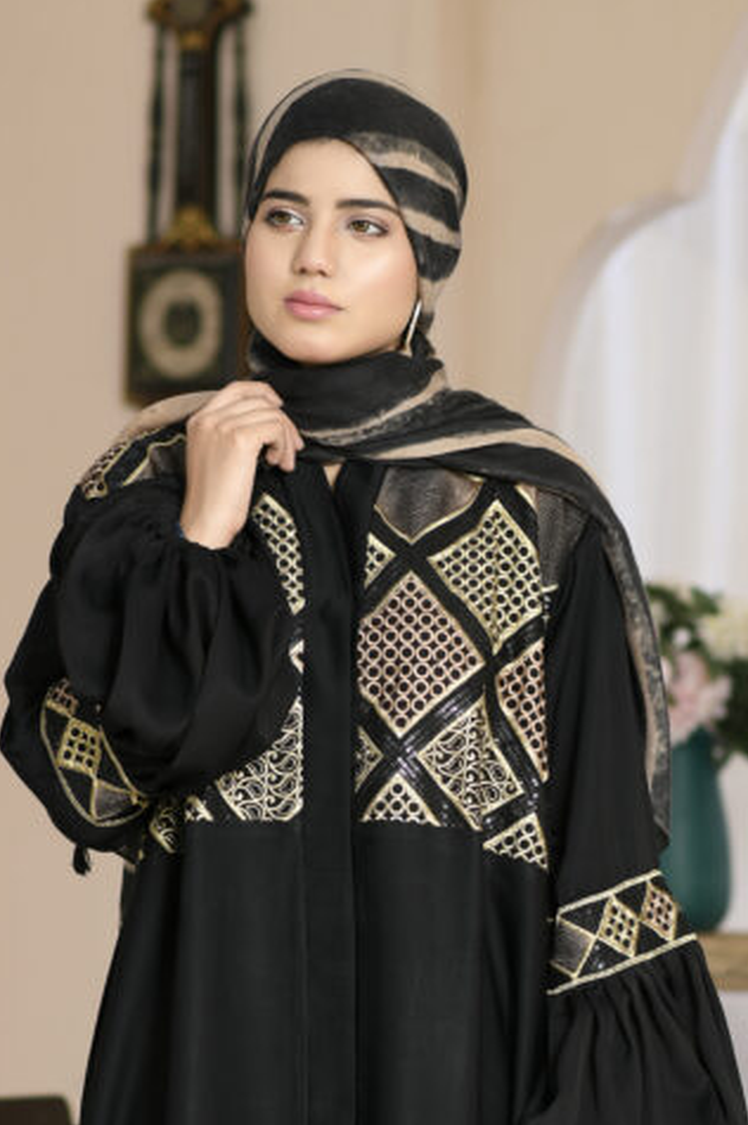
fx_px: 5867
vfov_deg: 10.8
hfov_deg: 7.3
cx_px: 308
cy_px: 1142
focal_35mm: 188
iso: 80
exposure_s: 1/160
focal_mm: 85
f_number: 3.2
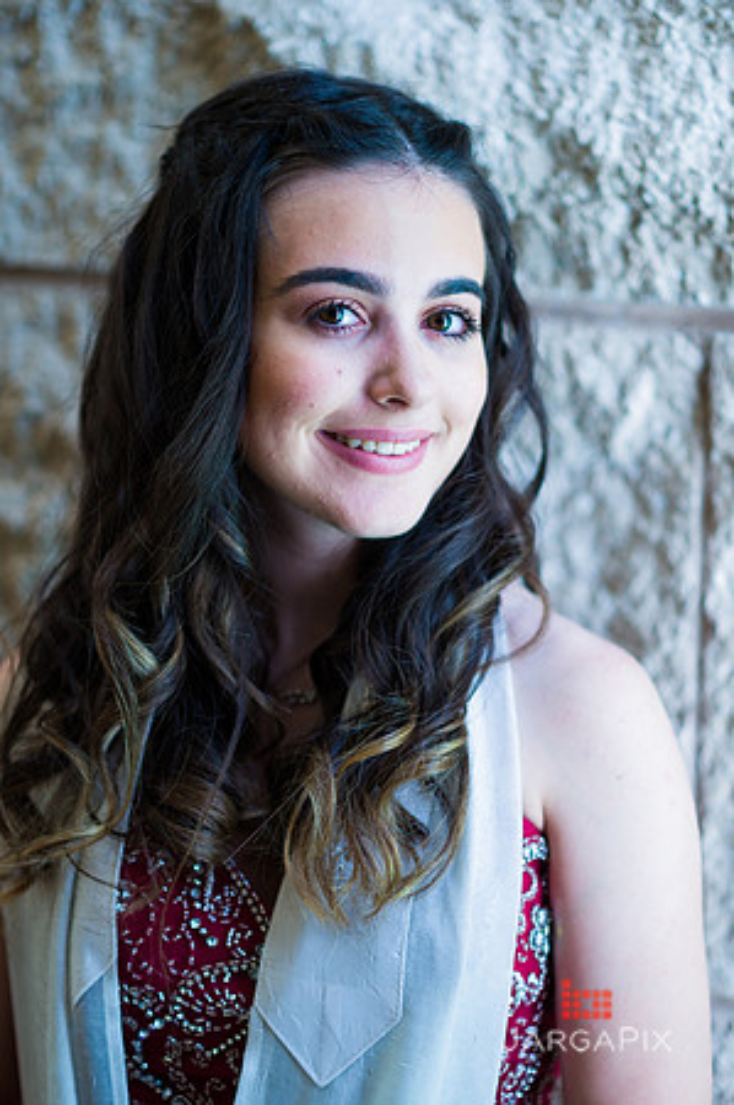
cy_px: 552
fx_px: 2605
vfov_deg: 23.9
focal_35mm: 85
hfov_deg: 16.0
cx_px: 367
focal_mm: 85
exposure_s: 1/60
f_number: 2
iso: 200
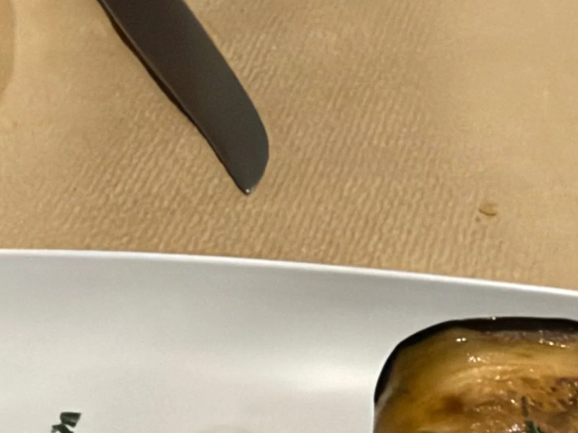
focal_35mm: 97
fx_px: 1619
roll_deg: -3.2
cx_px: 398
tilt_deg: -41.4
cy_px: 360
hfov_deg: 20.1
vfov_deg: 15.1
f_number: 2.2
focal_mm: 2.22
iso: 250
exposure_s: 1/49
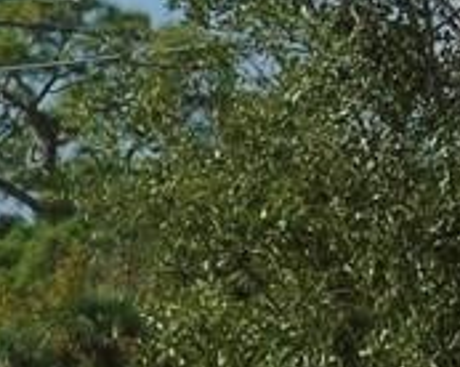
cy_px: 540
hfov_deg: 2.7
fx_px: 9737
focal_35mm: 716
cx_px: -500
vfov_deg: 2.2
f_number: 4.6
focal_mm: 22
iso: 80
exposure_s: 1/250
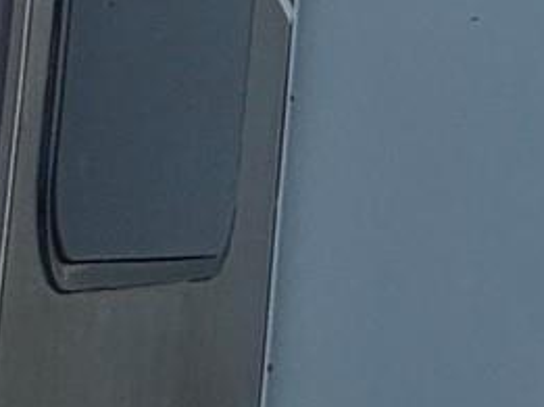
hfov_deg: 9.8
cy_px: 46
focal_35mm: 110
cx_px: 1868
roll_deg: -4.2
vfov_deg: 13.3
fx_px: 1726
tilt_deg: +5.7
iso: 50
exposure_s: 1/2494
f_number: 2.2
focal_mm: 2.22
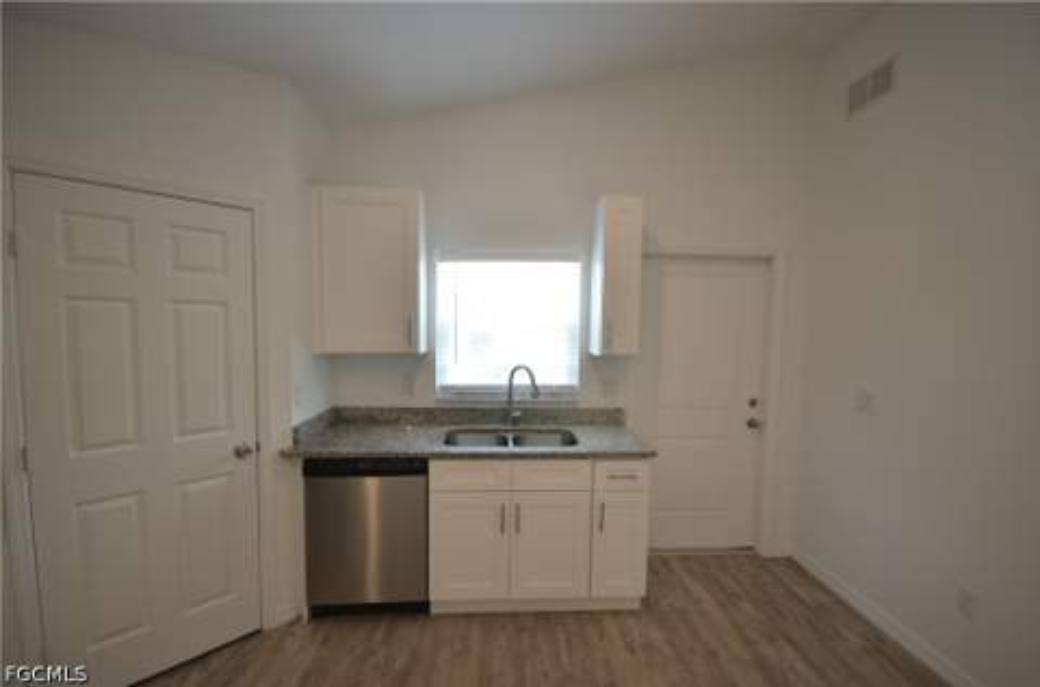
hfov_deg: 100.6
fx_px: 432
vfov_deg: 77.0
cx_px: 520
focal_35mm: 15
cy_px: 344
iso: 400
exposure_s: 1/80
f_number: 4.5
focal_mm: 10
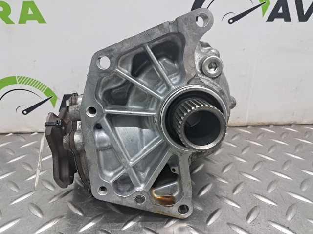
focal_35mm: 27
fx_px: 244
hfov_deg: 65.4
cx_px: 156
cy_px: 117
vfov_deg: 51.3
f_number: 1.8
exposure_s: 1/50
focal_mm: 4
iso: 160
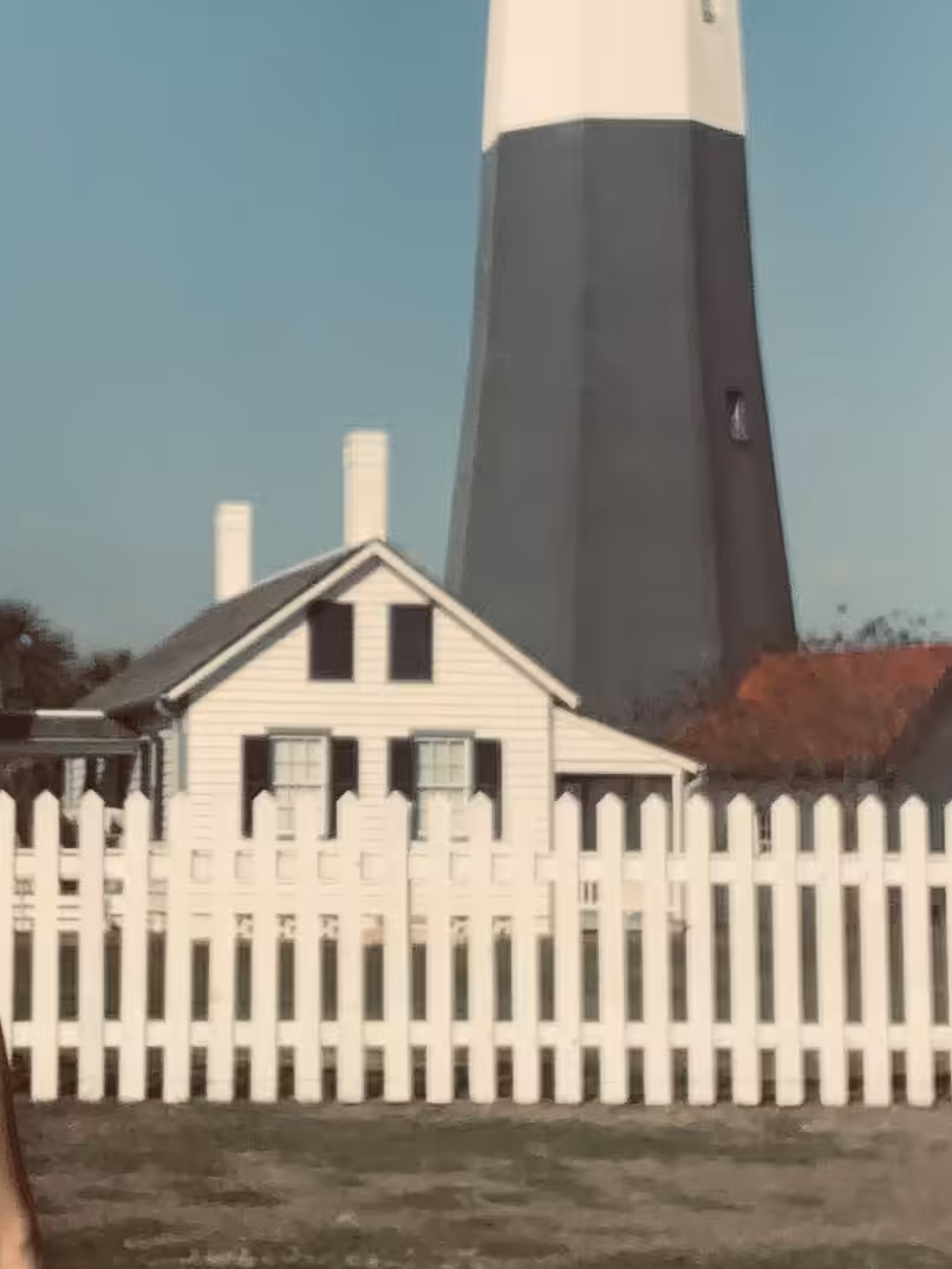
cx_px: 177
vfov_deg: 21.3
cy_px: 593
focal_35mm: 92
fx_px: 3372
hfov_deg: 15.9
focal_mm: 2.87
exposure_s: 1/1898
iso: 16
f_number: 2.2
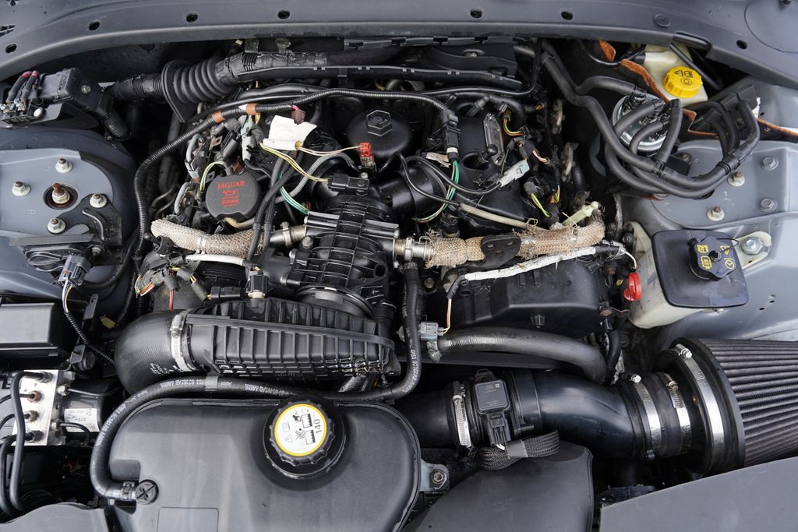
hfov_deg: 73.7
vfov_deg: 53.1
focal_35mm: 24
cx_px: 399
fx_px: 532
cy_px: 266
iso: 100
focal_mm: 24
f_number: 4.5
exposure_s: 1/80
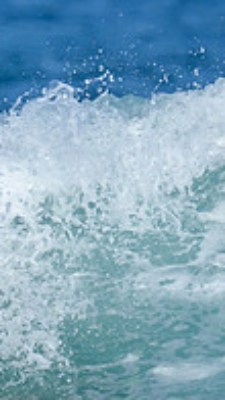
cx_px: -212
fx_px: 32129
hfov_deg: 0.4
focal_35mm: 3024
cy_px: 251
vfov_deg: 0.7
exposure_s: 1/2000
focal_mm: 800
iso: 180
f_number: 6.3
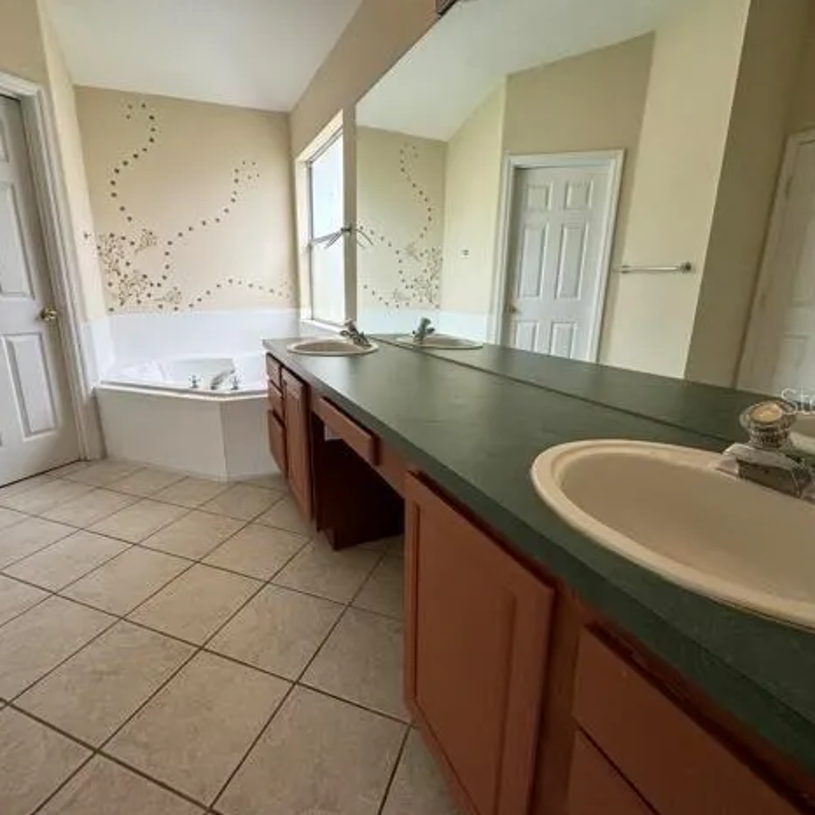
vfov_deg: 84.0
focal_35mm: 17
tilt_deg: -14.7
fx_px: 453
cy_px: 401
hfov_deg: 83.9
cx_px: 385
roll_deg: -0.7
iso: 80
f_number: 2.2
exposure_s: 1/99
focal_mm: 2.22
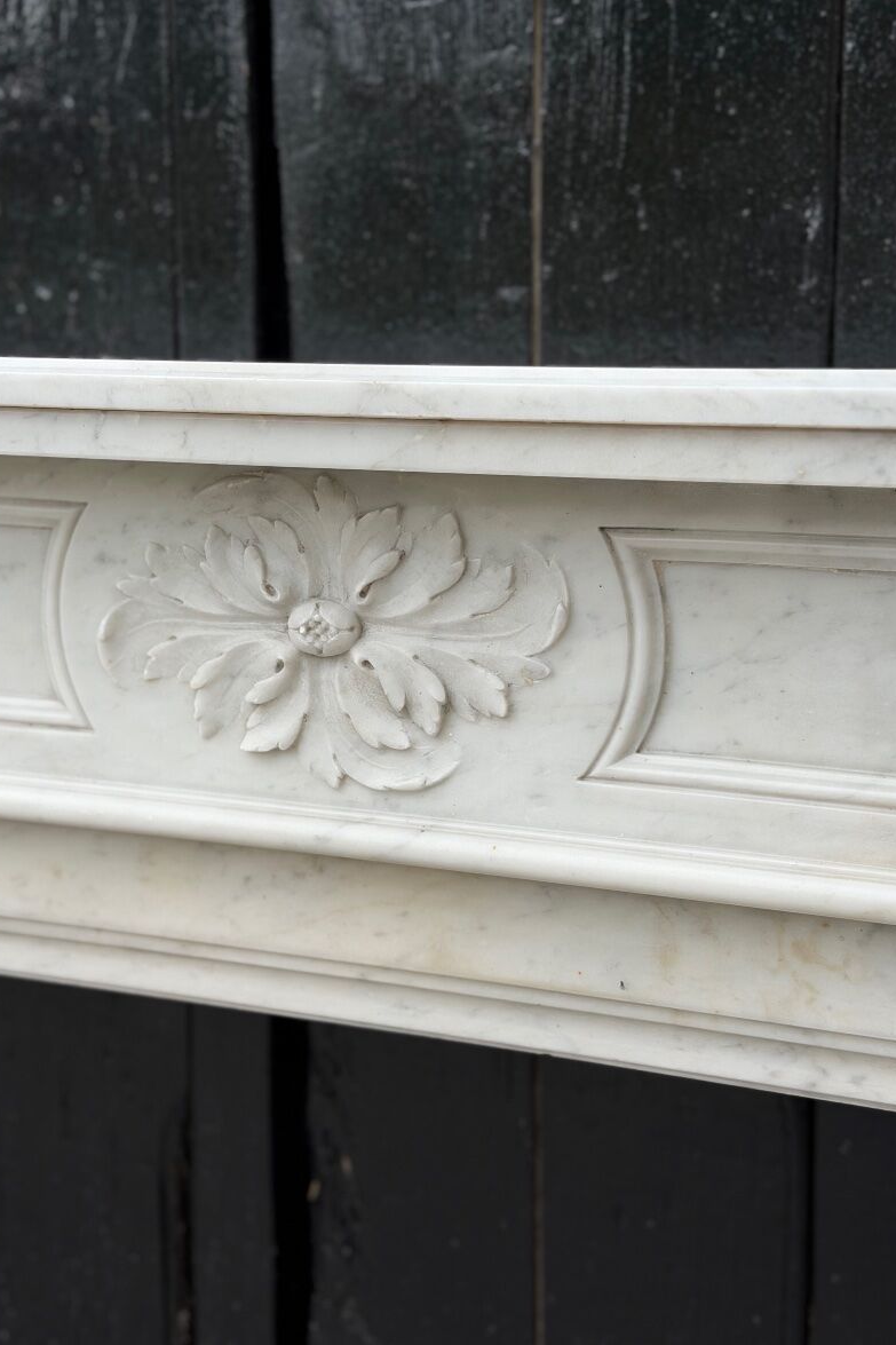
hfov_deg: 26.5
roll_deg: -0.1
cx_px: 389
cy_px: 668
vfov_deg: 38.9
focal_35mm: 51
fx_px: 1904
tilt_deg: -9.9
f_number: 1.78
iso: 64
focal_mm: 6.76
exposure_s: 1/975
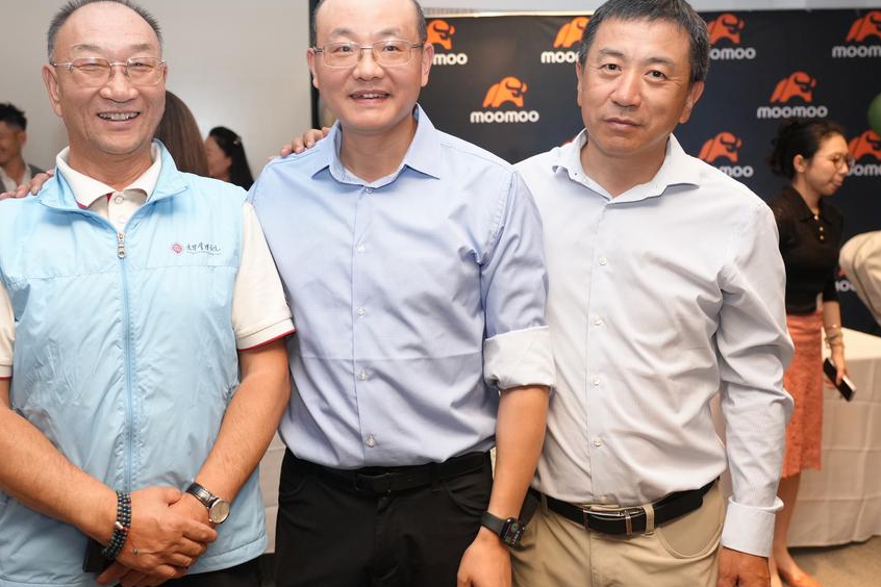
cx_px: 370
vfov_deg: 35.9
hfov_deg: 51.7
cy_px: 249
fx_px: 905
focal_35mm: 37
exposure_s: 1/160
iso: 2500
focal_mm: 29
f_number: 4
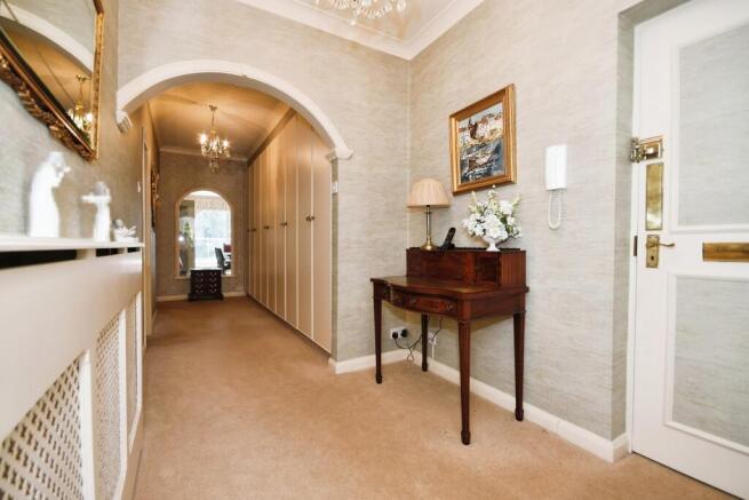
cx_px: 374
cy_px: 250
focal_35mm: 15
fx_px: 312
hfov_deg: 100.4
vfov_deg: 77.4
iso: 400
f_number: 8
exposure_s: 1/30
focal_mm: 10
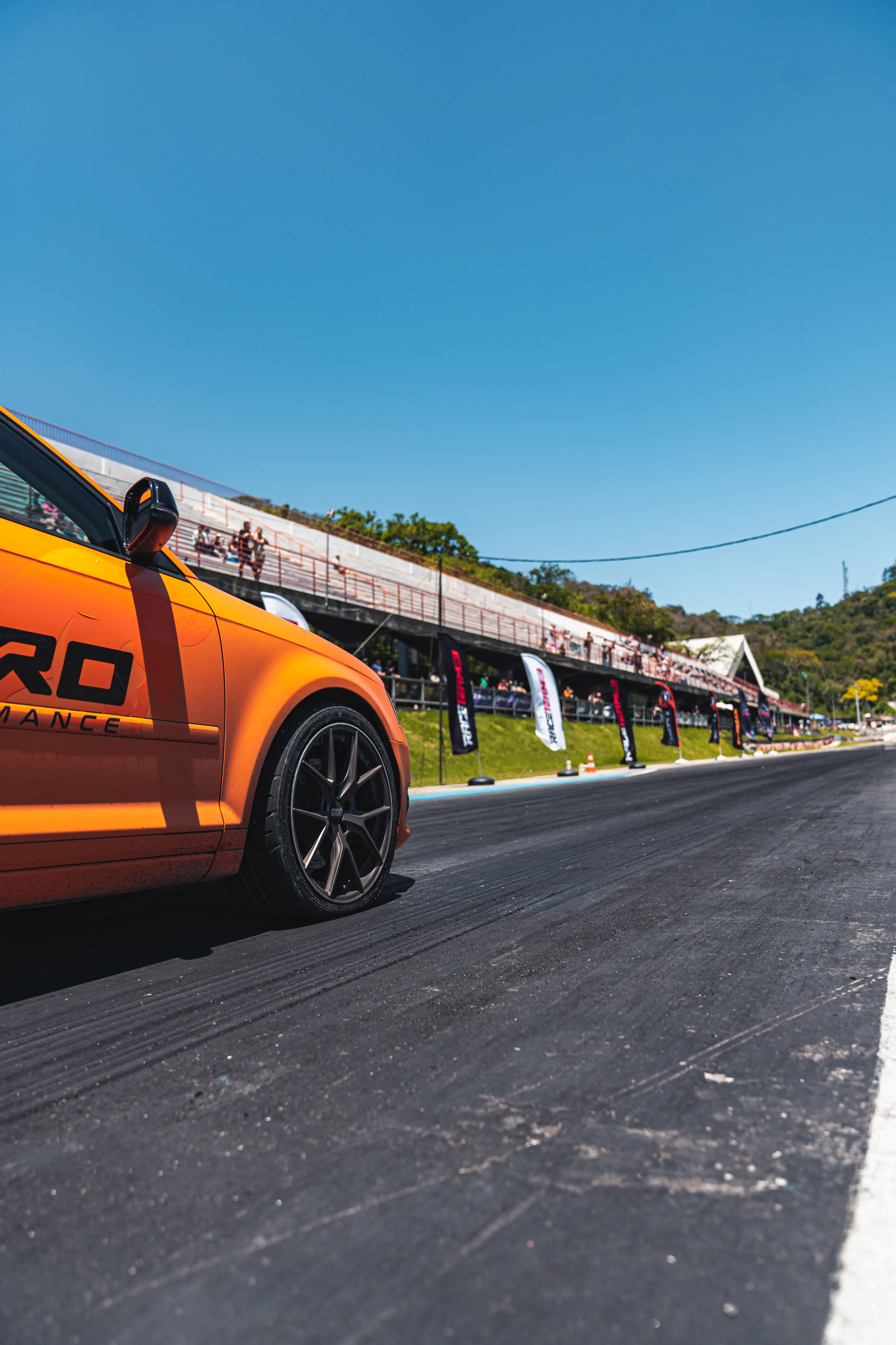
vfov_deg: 71.5
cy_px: 672
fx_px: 933
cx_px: 448
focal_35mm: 25
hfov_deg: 51.3
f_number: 2.8
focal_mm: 25
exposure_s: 1/2000
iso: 125
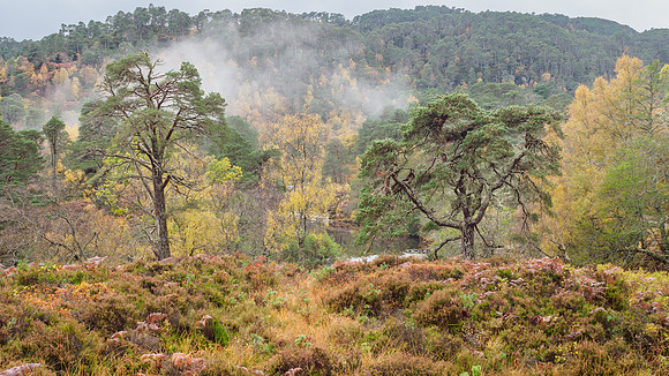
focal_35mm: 46
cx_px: 334
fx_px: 812
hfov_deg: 44.8
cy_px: 200
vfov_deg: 26.1
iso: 200
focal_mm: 21
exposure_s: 1/6
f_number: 7.1
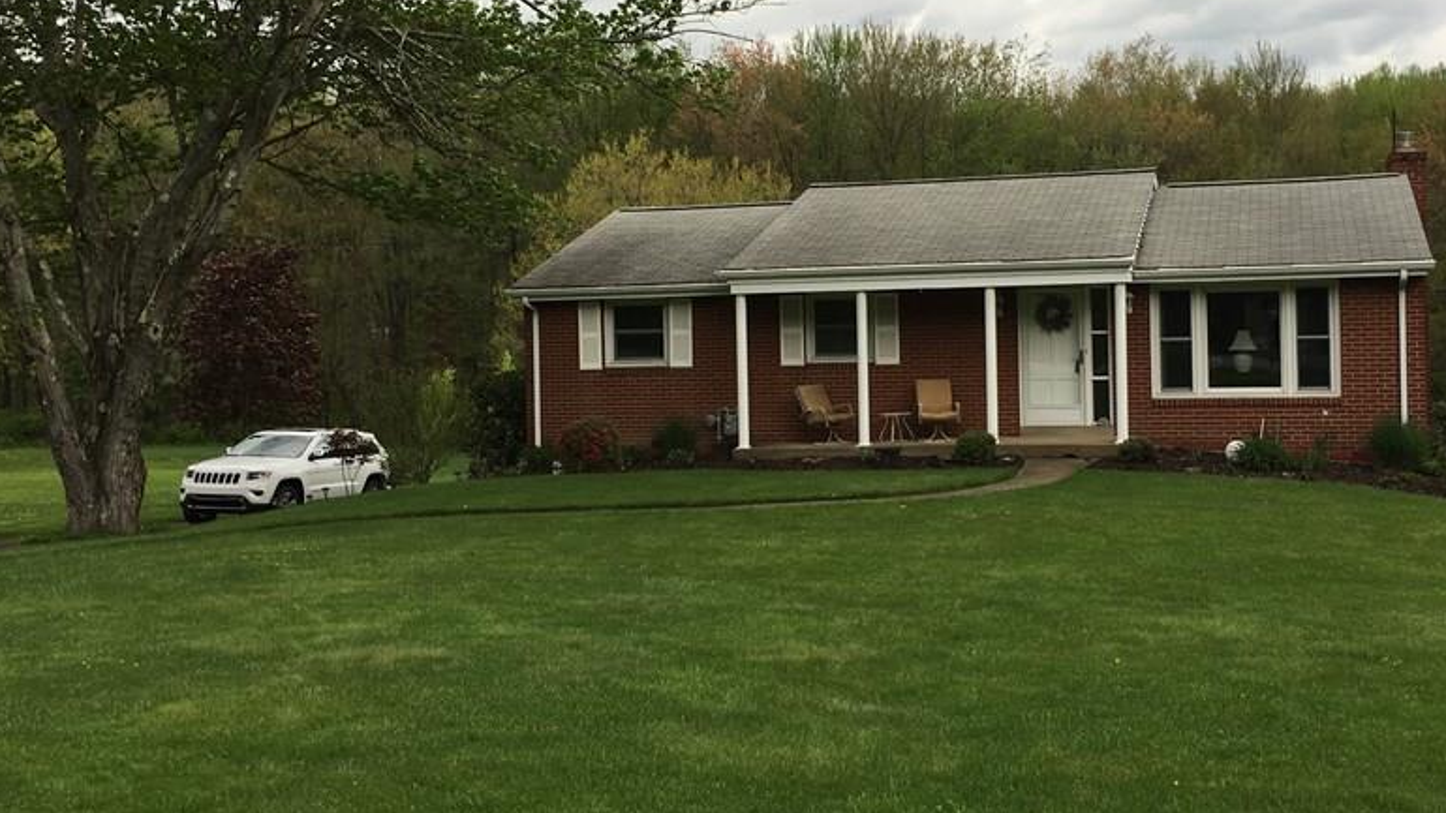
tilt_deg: +1.4
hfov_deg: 48.1
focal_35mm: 42
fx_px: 1610
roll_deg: +1.5
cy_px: 340
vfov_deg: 28.3
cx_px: 862
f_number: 2.2
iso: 25
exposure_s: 1/345
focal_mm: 4.15
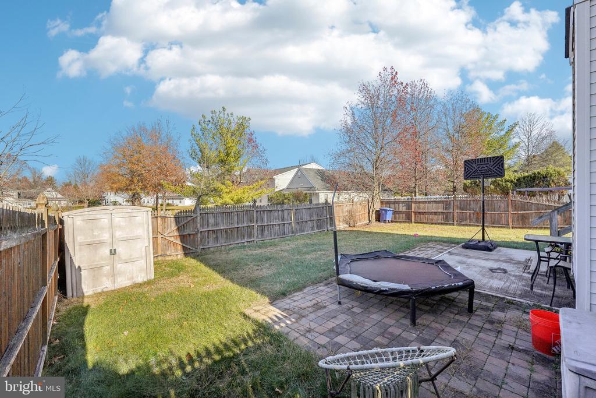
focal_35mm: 14
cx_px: 298
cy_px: 199
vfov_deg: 81.2
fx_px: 232
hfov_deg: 104.2
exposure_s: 1/1600
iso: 500
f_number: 7.1
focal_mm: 14
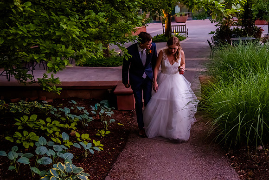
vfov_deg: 29.5
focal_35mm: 45
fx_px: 340
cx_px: 153
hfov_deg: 43.1
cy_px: 78
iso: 5000
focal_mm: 40
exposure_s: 1/200
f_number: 4
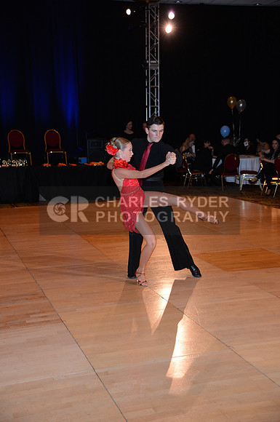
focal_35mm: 50
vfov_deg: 39.6
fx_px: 585
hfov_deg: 26.9
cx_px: 140
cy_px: 211
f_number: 4.5
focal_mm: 50
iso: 2000
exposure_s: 1/200
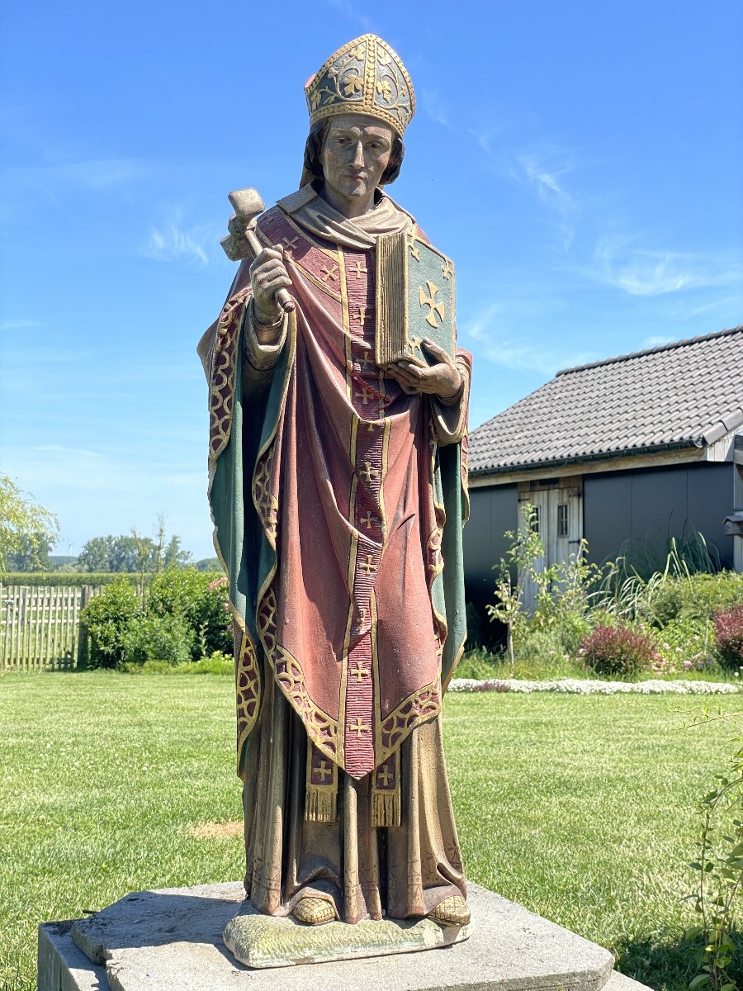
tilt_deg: +3.9
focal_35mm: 52
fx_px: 1488
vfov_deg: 36.8
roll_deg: -0.3
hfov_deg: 28.0
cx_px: 372
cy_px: 496
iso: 25
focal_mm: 6
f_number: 2
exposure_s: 1/1089
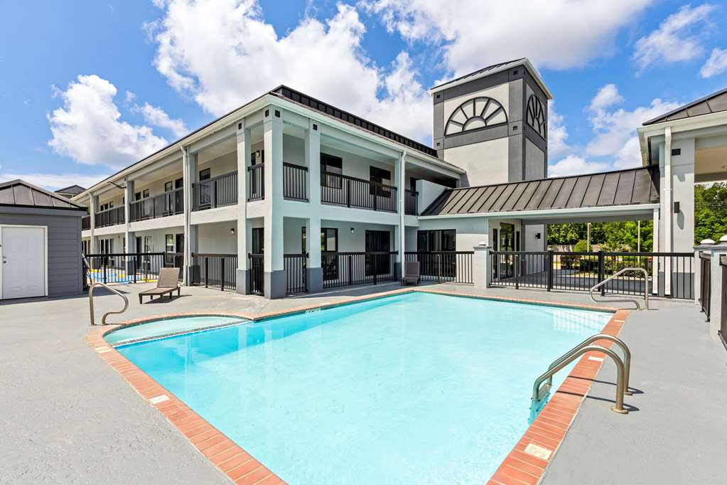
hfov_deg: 96.7
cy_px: 242
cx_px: 364
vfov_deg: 73.7
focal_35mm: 16
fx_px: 323
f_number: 8
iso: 100
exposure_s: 1/320
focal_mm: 16
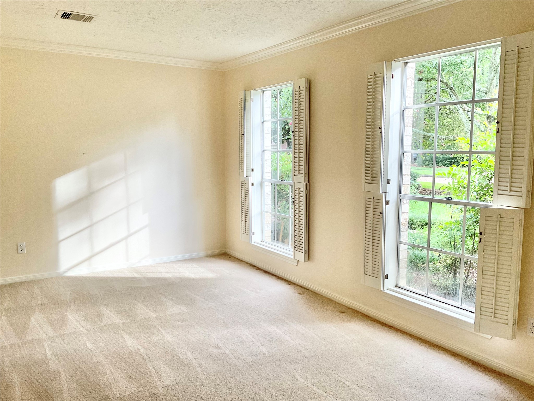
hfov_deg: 61.7
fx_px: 447
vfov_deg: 48.2
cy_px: 200
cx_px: 267
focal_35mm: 29
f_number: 1.8
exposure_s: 1/120
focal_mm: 3
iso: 64
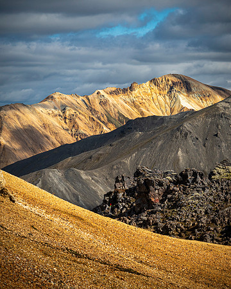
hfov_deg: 11.5
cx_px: 239
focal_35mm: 132
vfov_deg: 14.5
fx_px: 1131
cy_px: 95
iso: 200
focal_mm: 70
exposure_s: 1/500
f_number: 6.3
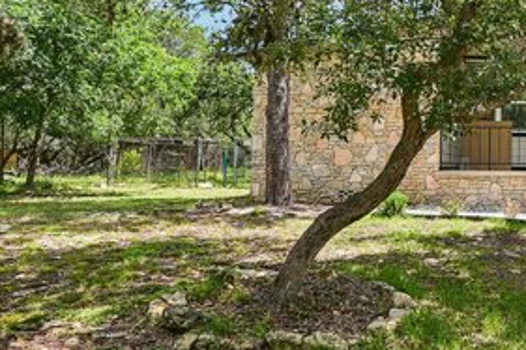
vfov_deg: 31.5
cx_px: 563
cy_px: 57
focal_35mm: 41
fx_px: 599
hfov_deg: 39.7
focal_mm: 18
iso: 400
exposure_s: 1/160
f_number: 8
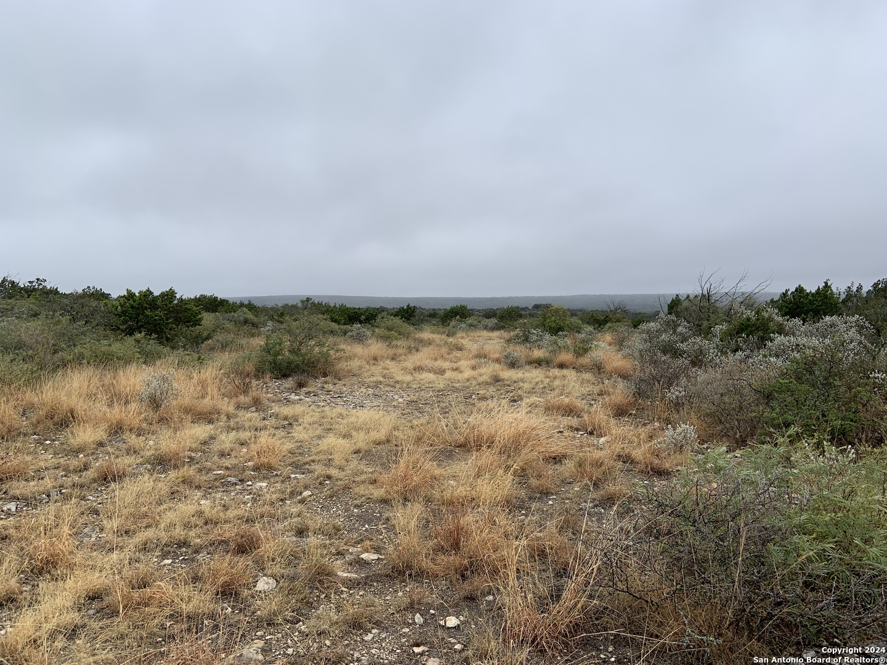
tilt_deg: -3.0
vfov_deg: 53.1
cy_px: 332
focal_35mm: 26
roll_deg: +1.8
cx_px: 444
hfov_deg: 67.3
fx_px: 666
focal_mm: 4.25
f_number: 1.8
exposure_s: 1/903
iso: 25
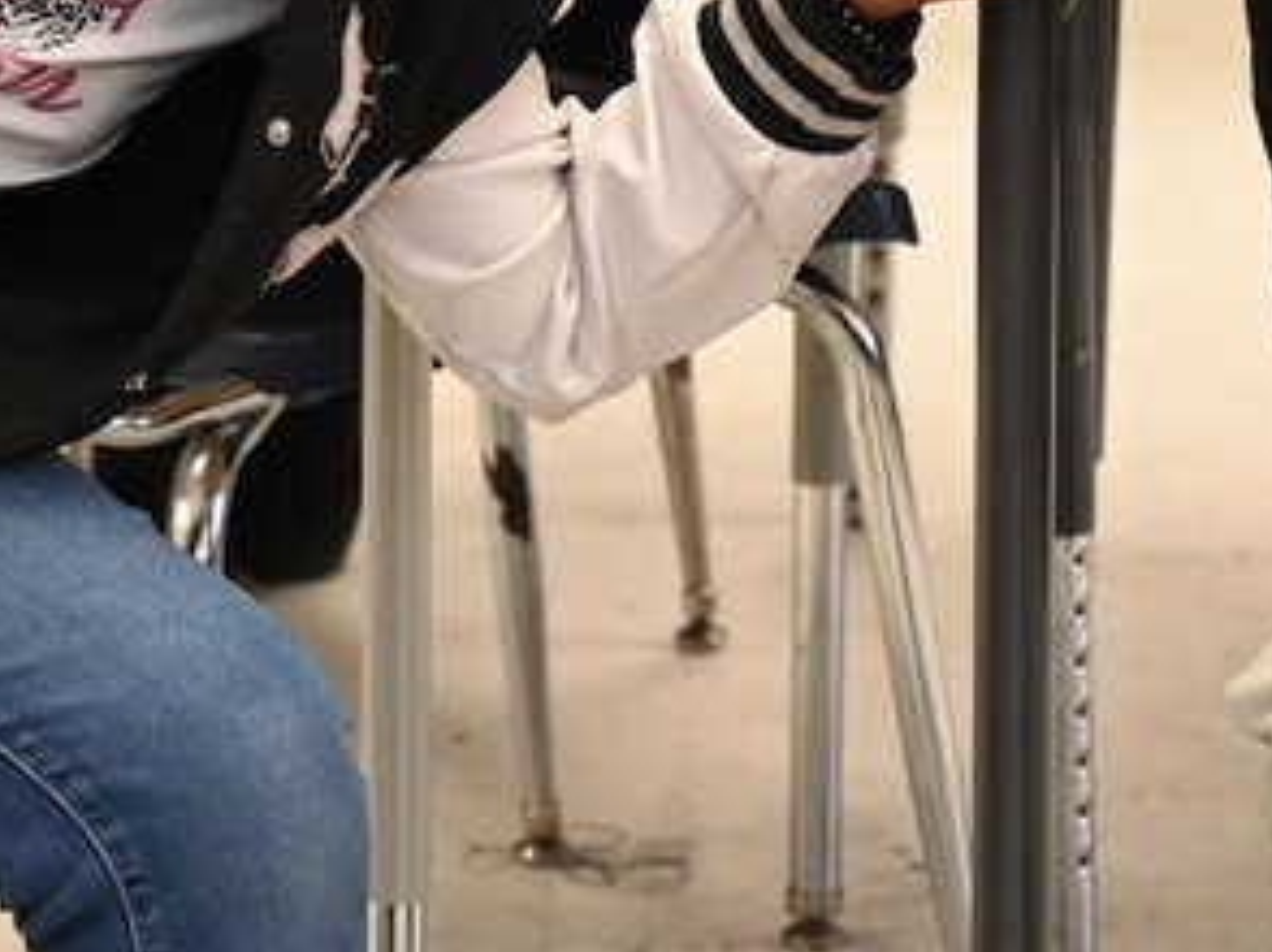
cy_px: 251
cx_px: 549
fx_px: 8408
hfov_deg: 8.7
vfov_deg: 6.5
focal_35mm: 229
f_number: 4.5
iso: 3200
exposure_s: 1/200
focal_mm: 70
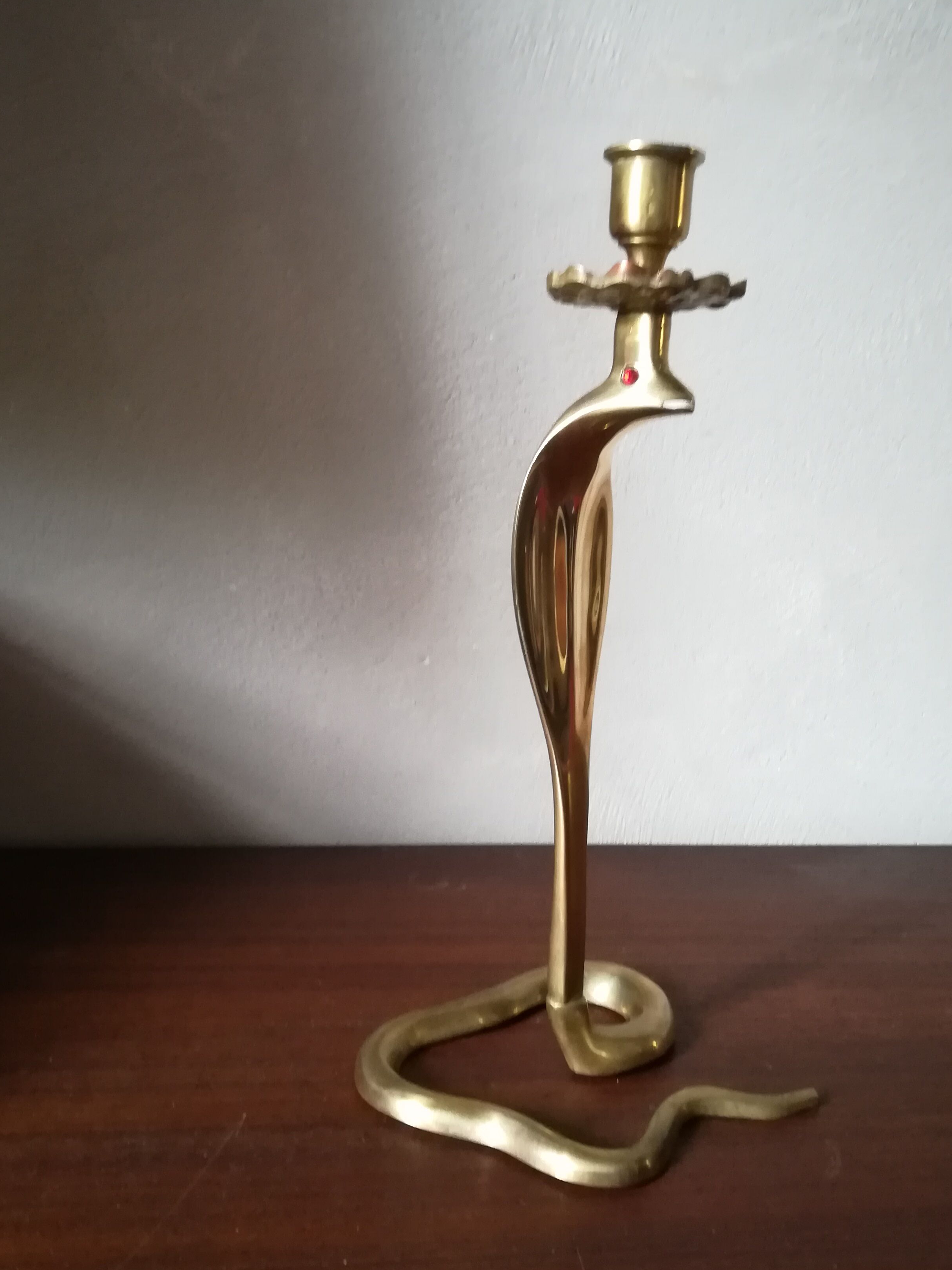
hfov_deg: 44.1
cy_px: 626
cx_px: 528
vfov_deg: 56.8
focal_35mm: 32
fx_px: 1173
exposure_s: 1/20
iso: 500
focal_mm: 3.83
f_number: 2.2
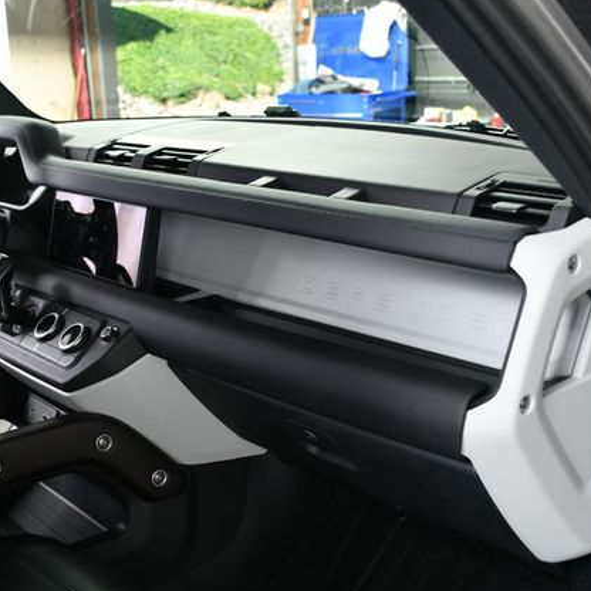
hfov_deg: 35.7
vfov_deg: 36.1
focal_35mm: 47
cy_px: 297
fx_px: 908
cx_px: 202
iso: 100
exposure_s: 1/160
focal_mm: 24
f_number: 3.8
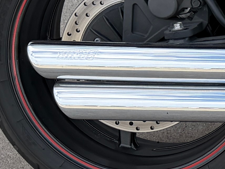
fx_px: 1040
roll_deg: -1.6
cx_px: 578
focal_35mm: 160
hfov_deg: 10.3
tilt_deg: -23.1
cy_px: -109
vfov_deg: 9.0
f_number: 1.78
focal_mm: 6.76
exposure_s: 1/1192
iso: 80
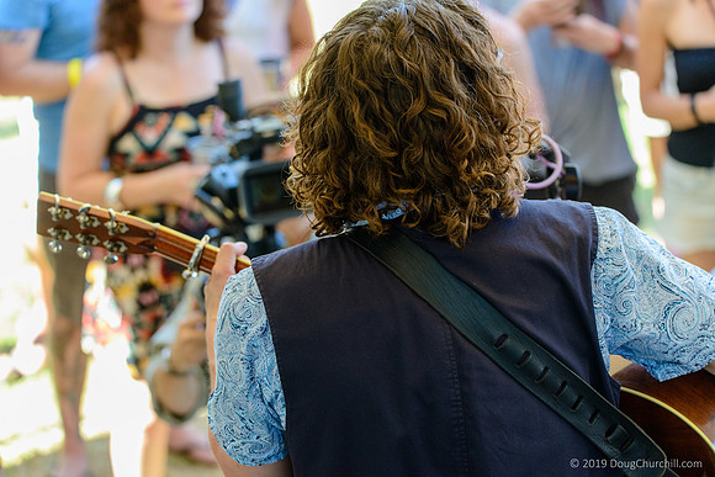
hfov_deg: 13.7
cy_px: 238
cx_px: 358
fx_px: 2980
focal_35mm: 150
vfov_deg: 9.2
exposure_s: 1/320
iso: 2000
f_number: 5.6
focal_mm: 150
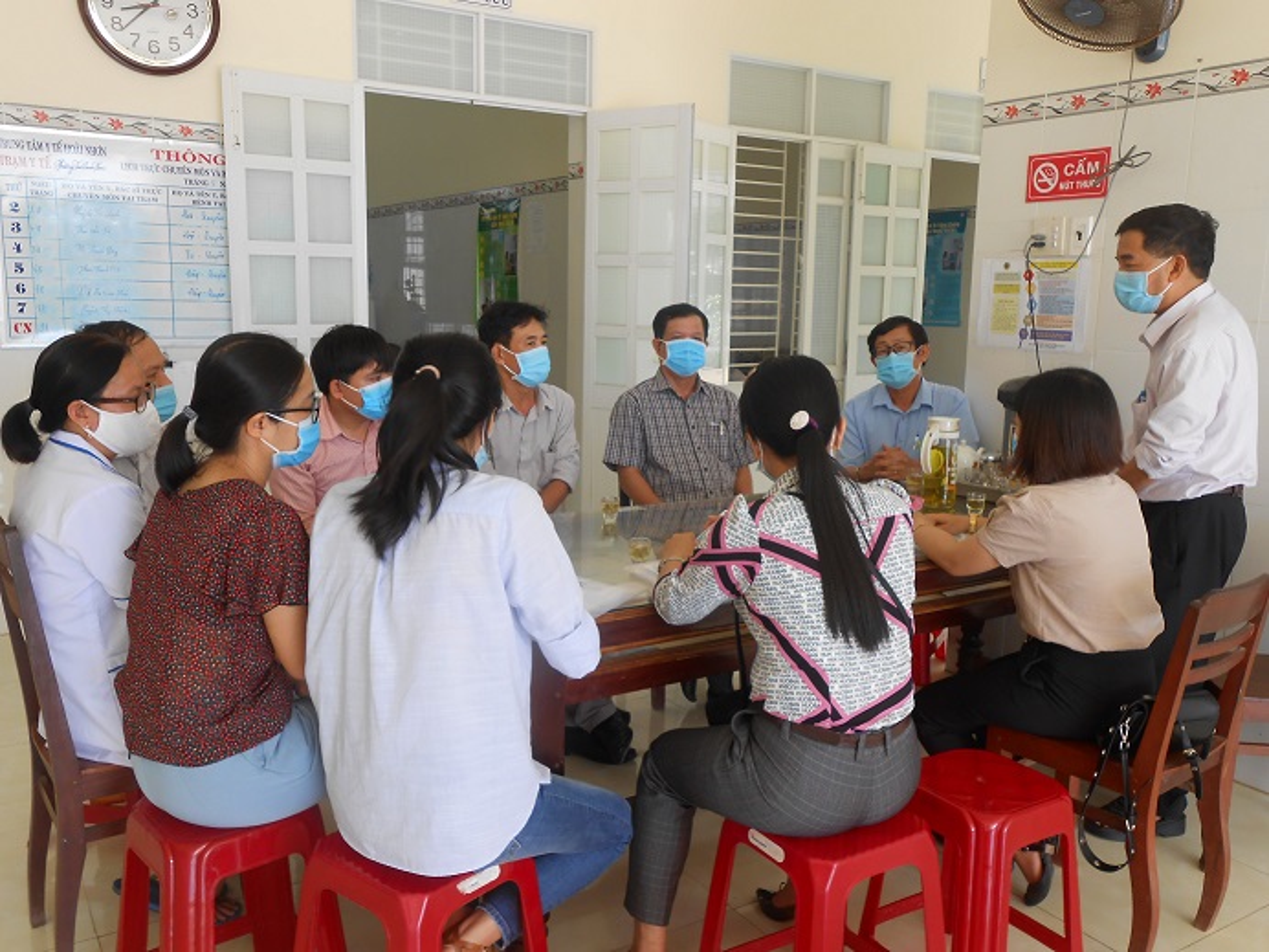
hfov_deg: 60.0
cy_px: 476
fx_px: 1100
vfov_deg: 46.8
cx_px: 634
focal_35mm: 30
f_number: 3.8
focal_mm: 5.3
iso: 80
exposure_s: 1/40
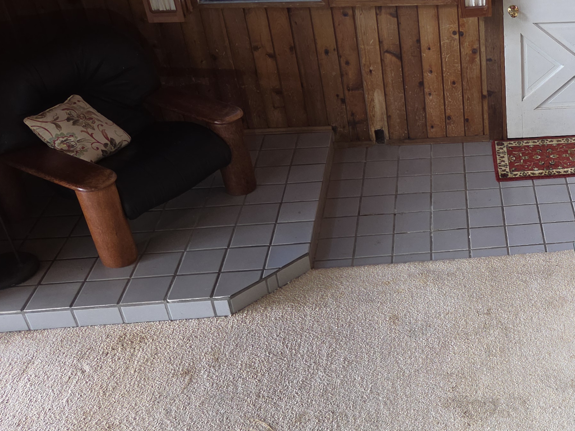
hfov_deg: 34.0
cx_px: 582
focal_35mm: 51
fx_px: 847
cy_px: 242
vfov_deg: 28.5
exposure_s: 1/60
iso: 50
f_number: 1.8
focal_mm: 5.4
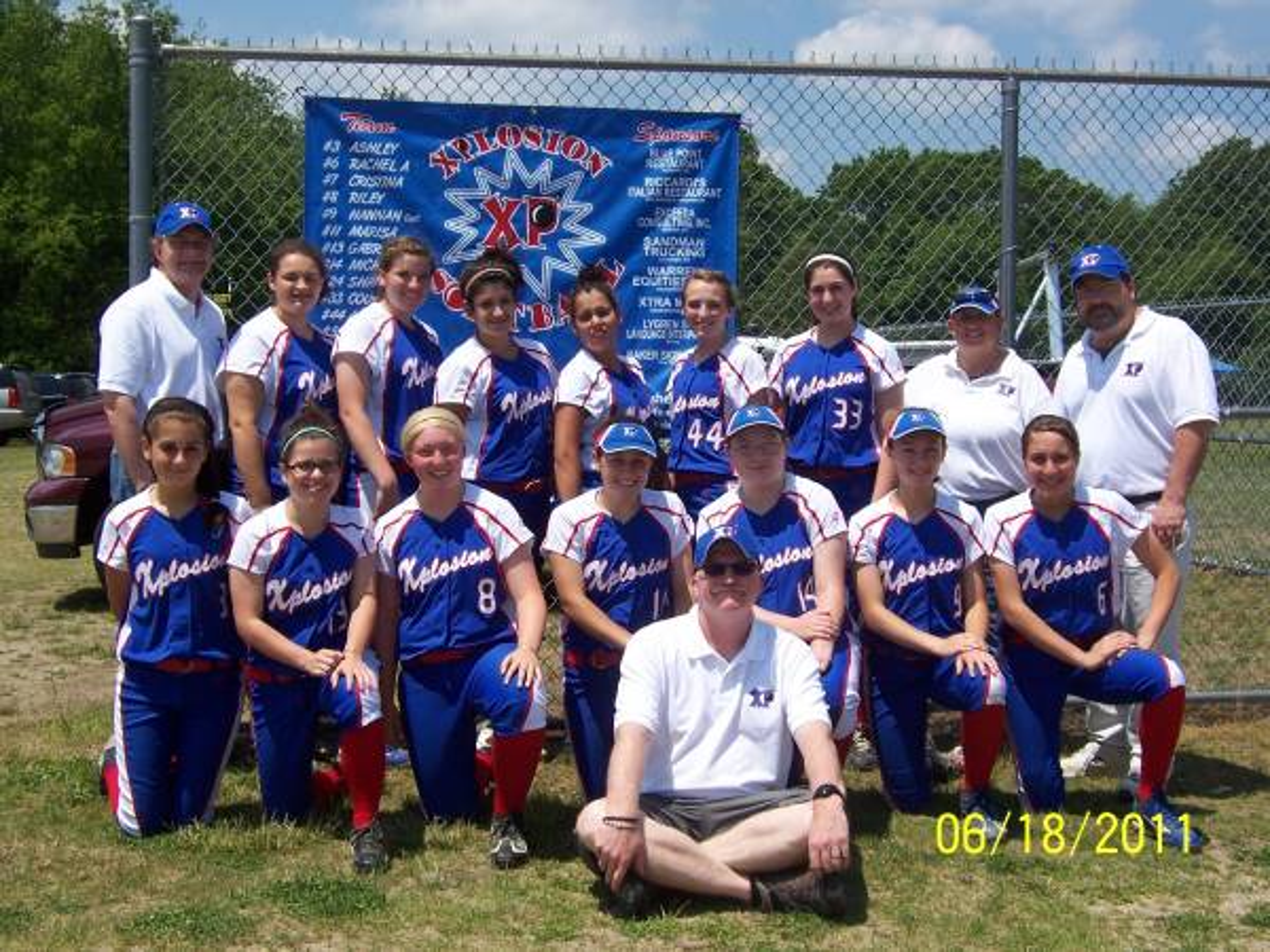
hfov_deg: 38.9
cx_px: 635
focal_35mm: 49
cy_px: 476
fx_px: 1798
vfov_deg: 29.7
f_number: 4.8
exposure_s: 1/750
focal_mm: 8.2
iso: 80
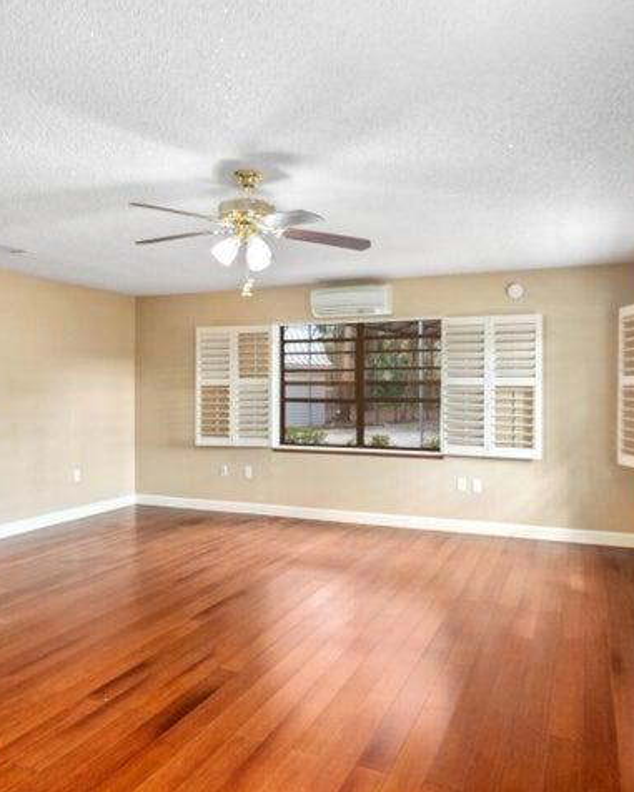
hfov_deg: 53.1
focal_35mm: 27
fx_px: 633
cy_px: 396
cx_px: 344
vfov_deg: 64.1
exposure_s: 1/5
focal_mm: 19
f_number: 9
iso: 1250
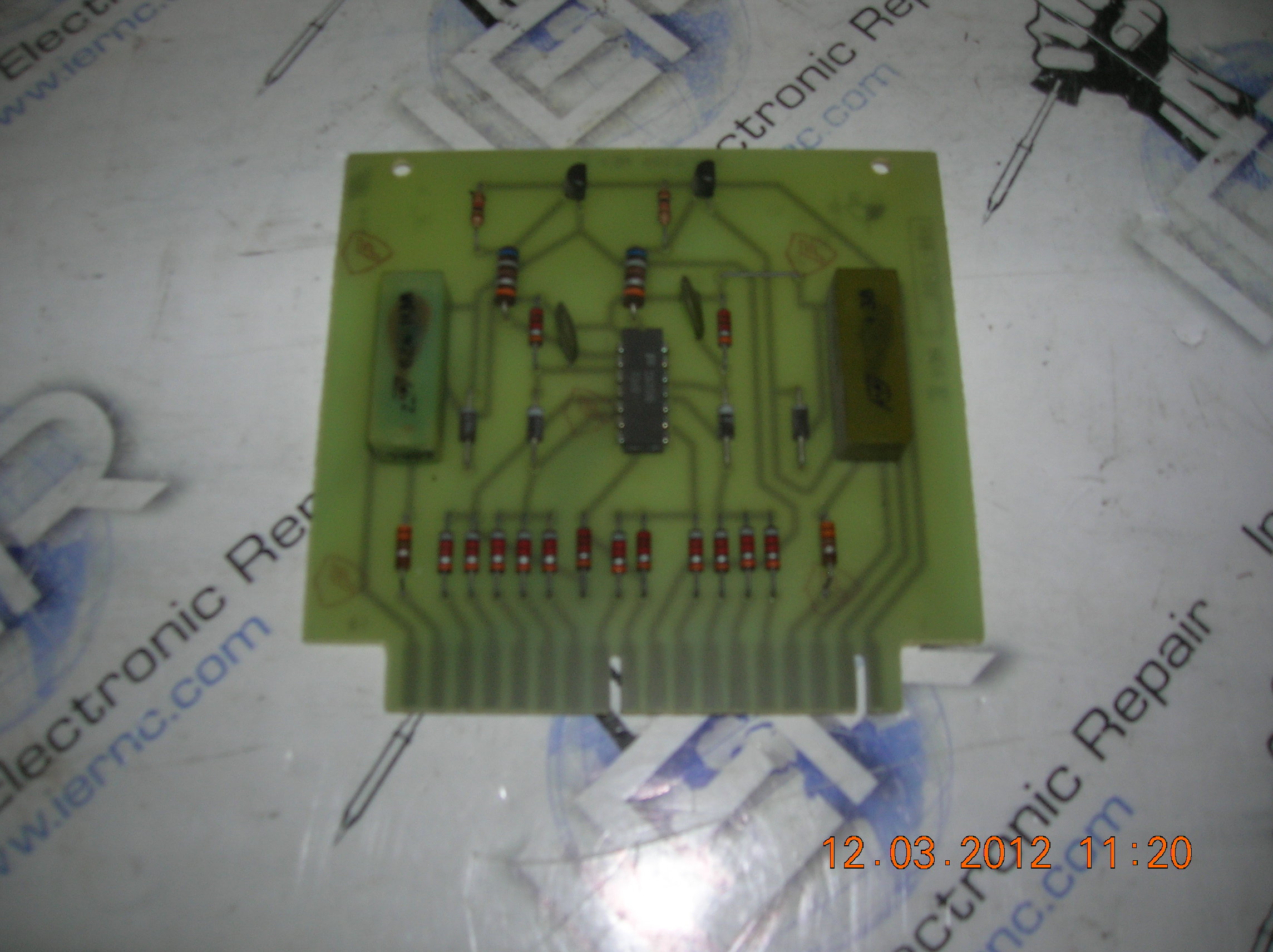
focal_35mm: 34
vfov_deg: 41.7
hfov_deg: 54.0
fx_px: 1249
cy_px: 476
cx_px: 636
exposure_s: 1/60.1
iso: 50
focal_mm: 5.7
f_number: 2.9
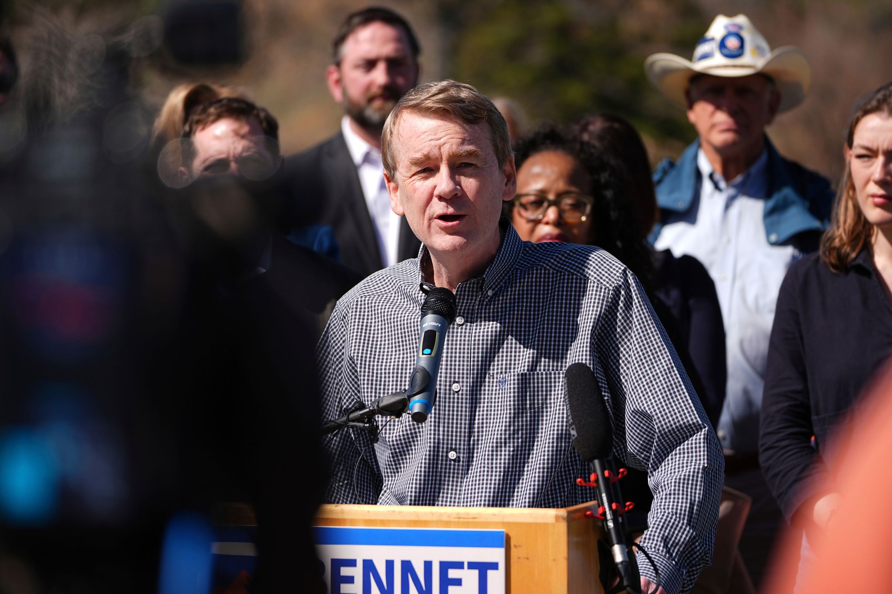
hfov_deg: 9.1
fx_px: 5624
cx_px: 446
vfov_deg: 6.1
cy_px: 297
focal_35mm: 227
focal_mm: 227
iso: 200
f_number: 5
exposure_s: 1/1250
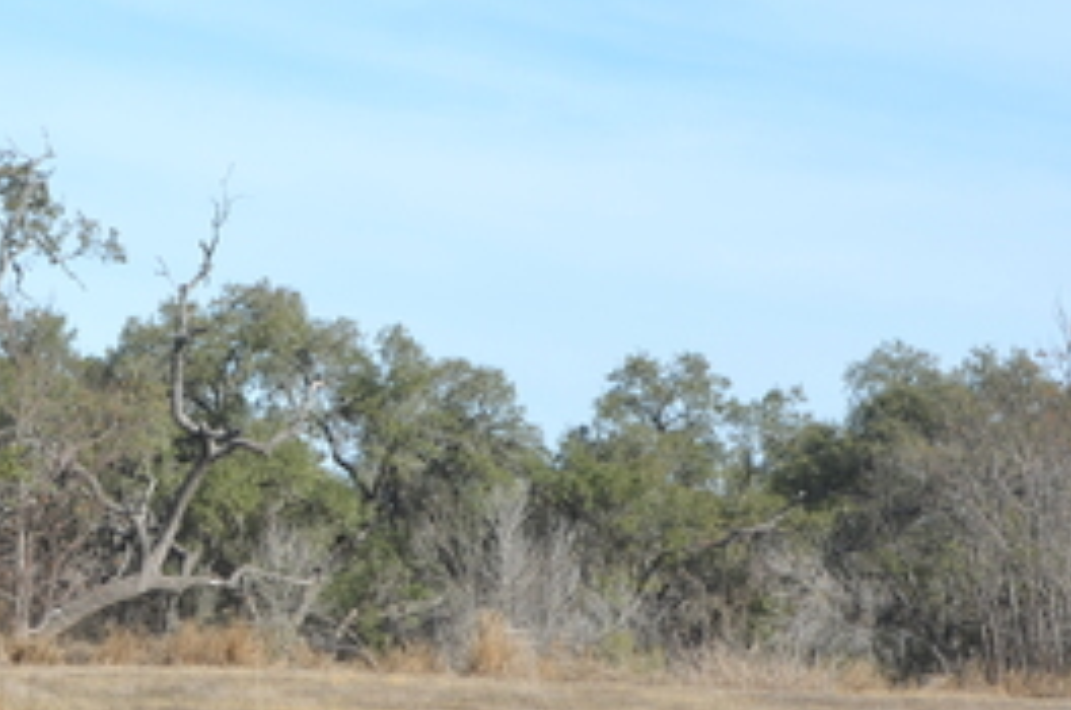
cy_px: 430
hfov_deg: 18.5
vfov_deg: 12.5
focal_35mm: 109
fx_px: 3237
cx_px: 130
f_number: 8
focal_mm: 30
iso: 100
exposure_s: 1/250
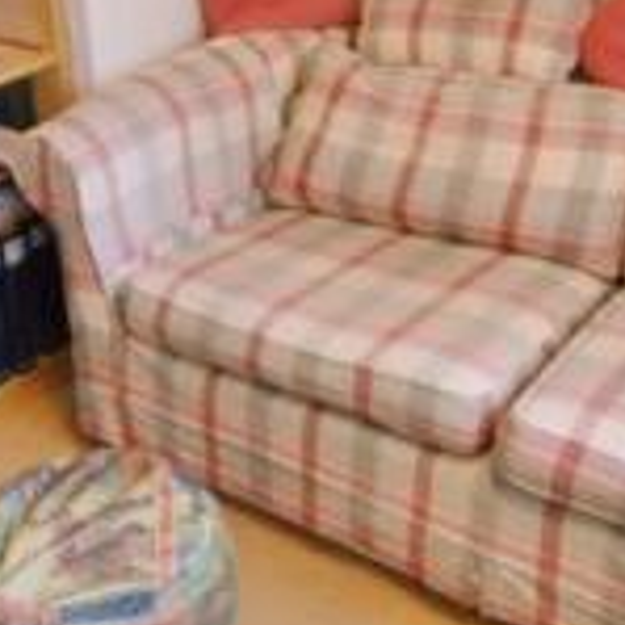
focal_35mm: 56
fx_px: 1144
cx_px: 273
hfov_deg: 30.5
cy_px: 132
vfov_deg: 29.9
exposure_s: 1/30
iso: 400
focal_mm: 10
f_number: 3.5
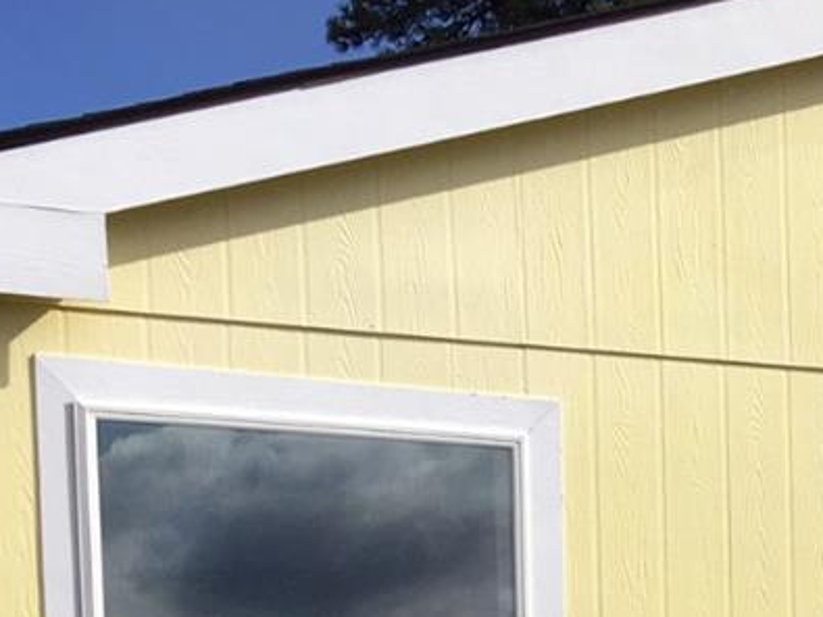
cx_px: 875
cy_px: 1048
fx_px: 2614
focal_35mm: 110
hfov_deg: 17.4
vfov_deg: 12.5
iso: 25
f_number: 2.2
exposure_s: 1/2024
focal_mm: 4.15
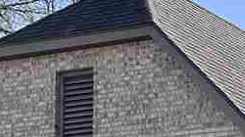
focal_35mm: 134
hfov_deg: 13.9
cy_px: 296
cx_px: 467
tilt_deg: +2.4
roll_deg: +0.6
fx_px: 870
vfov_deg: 8.4
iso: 80
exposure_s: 1/3472
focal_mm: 6.86
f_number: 1.78
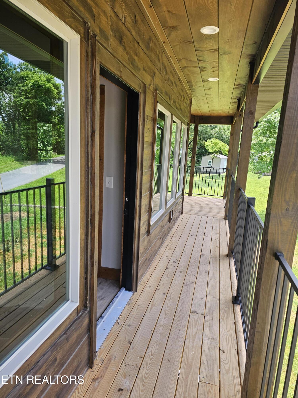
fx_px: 264
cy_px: 199
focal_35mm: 23
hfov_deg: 58.9
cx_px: 149
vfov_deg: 73.9
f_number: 1.7
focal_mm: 6.3
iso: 40
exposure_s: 1/180
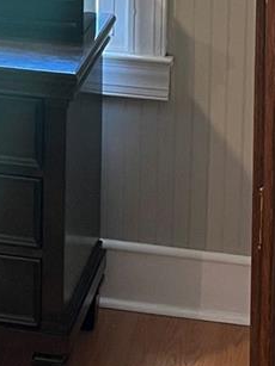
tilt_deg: -5.7
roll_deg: -0.2
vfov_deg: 14.0
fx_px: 1378
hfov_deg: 11.3
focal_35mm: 130
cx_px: 4
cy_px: -211
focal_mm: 5.1
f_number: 1.6
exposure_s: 1/60
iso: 125
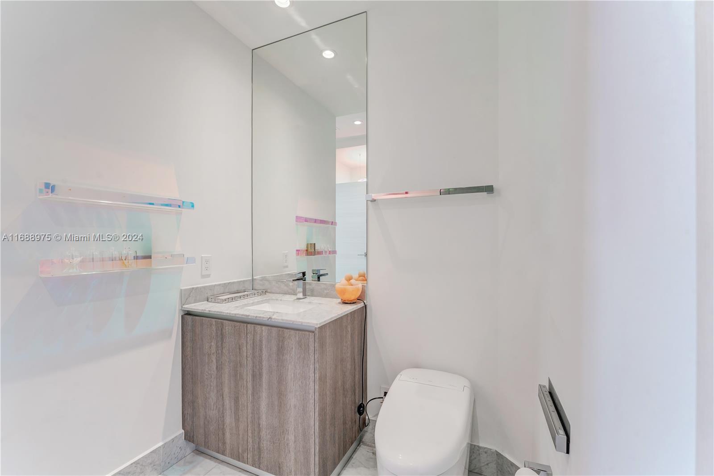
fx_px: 299
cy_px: 238
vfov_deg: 76.9
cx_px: 357
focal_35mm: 15
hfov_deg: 100.0
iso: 250
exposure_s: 1/6
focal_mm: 15.1
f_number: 10
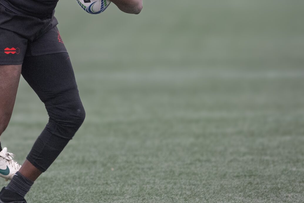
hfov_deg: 1.8
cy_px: -8
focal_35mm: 1117
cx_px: -48
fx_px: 9430
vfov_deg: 1.2
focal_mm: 300
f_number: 4
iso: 1100
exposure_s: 1/1250
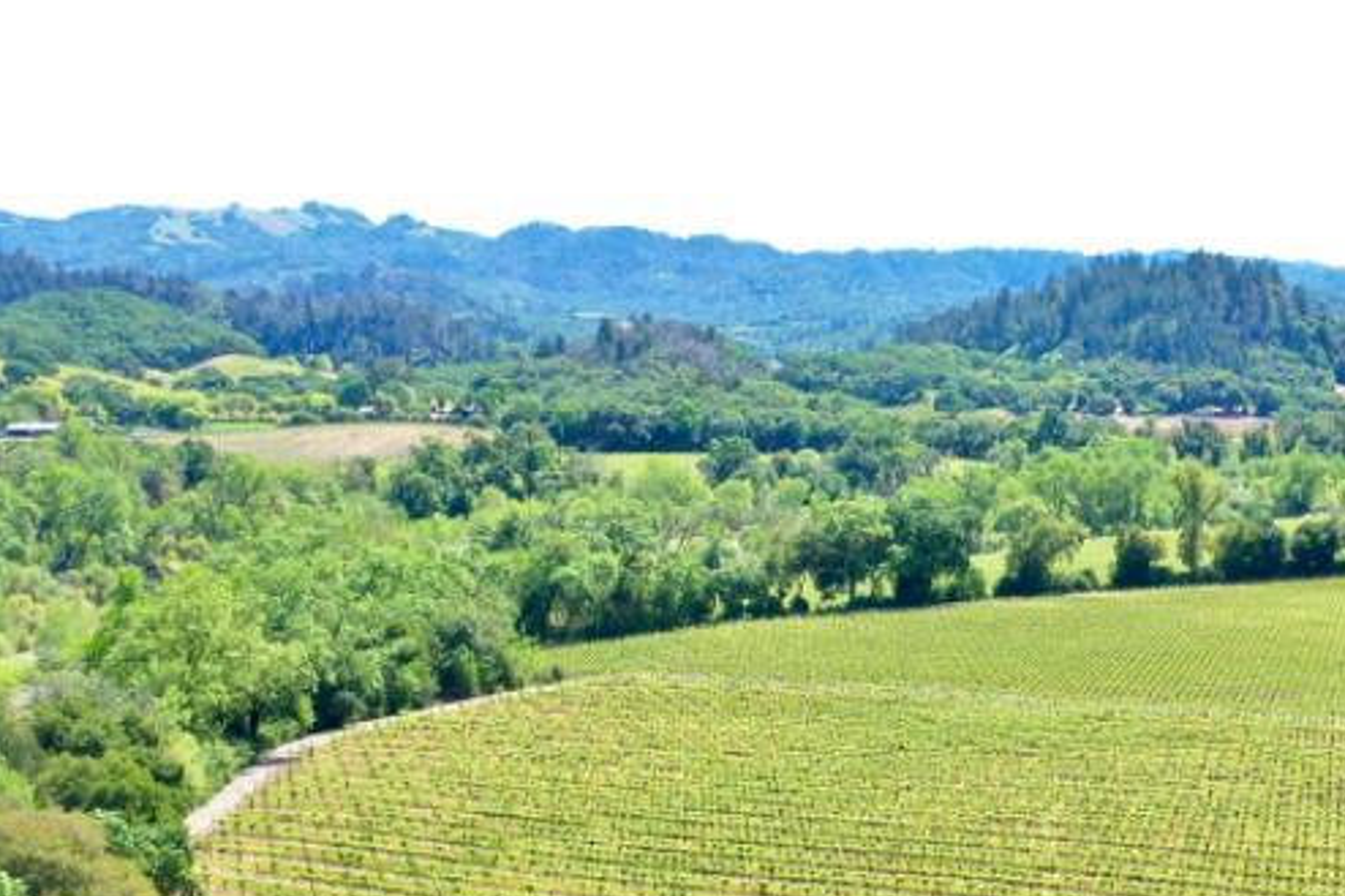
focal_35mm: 85
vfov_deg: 15.9
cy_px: 814
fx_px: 3174
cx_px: 1427
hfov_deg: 22.7
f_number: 5
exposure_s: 1/200
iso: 100
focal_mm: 10.26
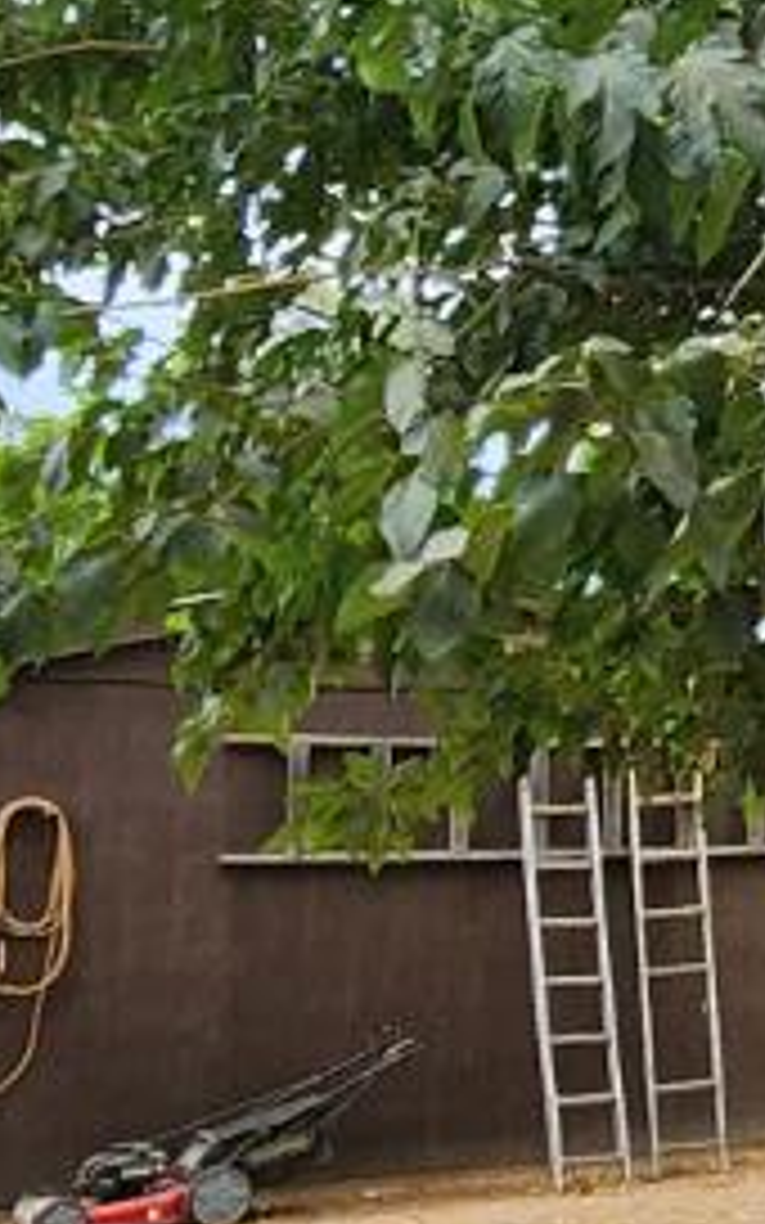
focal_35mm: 76
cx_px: 1526
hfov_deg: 14.3
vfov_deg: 27.1
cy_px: 484
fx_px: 2535
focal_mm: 2.2
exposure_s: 1/418
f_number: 2.2
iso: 50
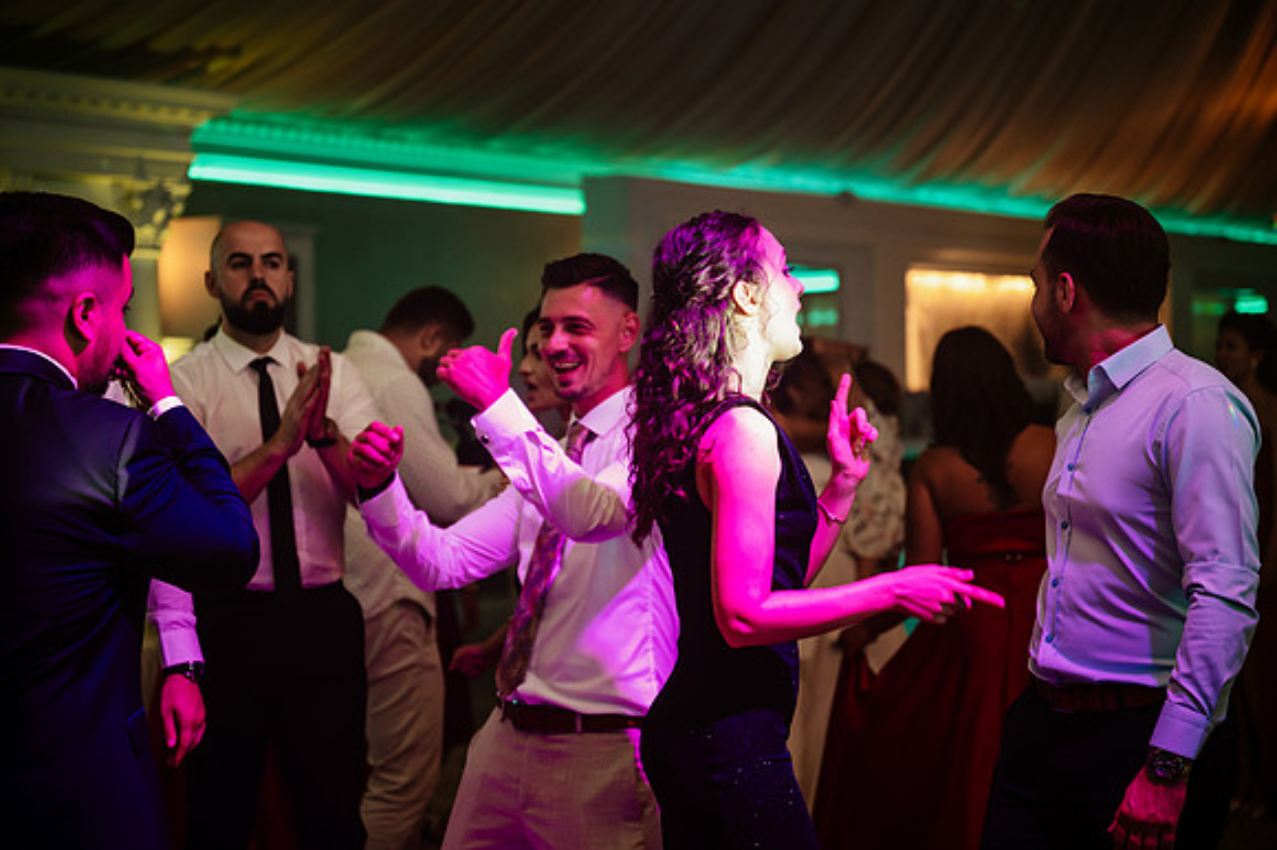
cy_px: 425
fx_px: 2494
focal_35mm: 70
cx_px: 638
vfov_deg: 19.3
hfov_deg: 28.7
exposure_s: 1/125
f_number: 2.8
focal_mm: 70
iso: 2000
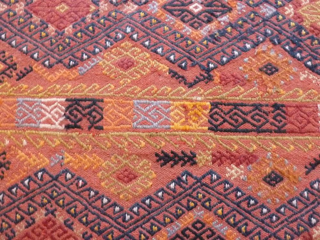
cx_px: 160
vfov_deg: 54.9
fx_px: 231
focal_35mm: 25
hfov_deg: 69.4
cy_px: 120
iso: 500
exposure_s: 1/15
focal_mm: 4.1
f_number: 3.3
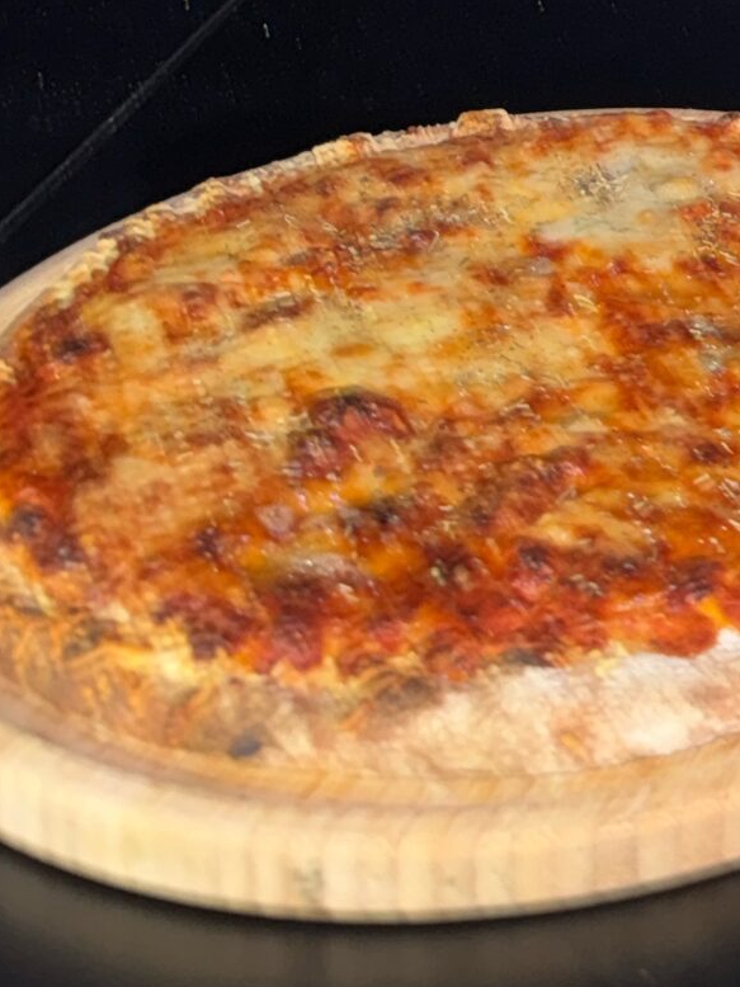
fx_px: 2253
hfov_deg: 16.6
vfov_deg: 20.7
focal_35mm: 79
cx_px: 1179
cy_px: -529
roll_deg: -1.9
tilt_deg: -9.4
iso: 64
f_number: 1.78
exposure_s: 1/4
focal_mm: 6.76
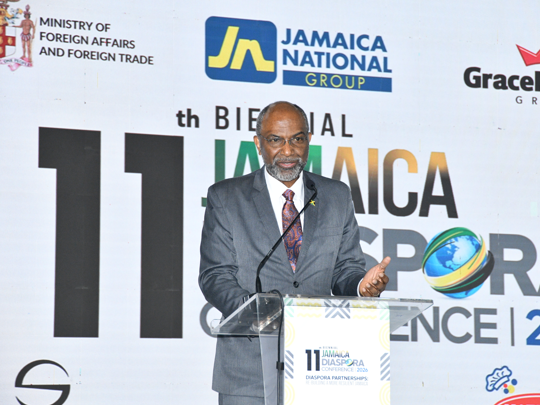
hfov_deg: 14.7
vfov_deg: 11.1
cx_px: 300
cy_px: 202
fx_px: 2090
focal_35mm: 134
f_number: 5.6
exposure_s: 1/250
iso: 1600
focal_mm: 82
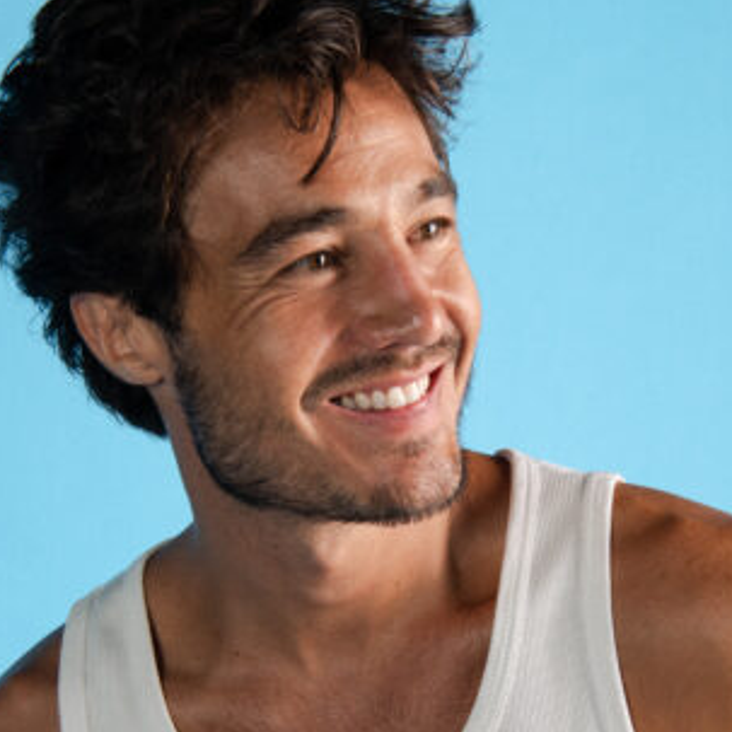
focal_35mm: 105
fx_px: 2512
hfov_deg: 16.6
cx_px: 413
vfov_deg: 16.5
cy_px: 580
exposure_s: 1/250
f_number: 9
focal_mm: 52
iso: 250
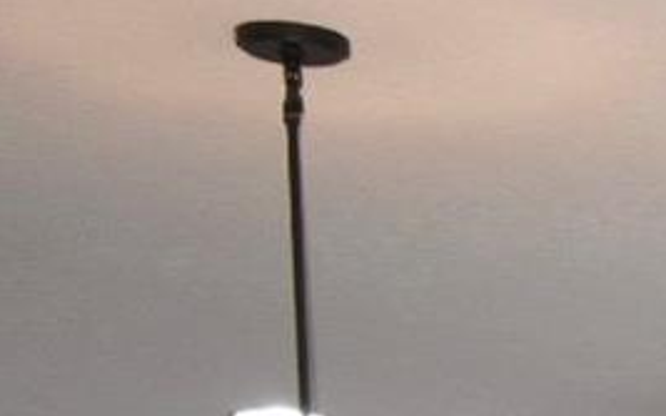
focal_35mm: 183
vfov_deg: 6.5
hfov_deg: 9.6
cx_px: 1793
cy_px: 1268
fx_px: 3322
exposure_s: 1/60
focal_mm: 20
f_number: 5.6
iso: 1400
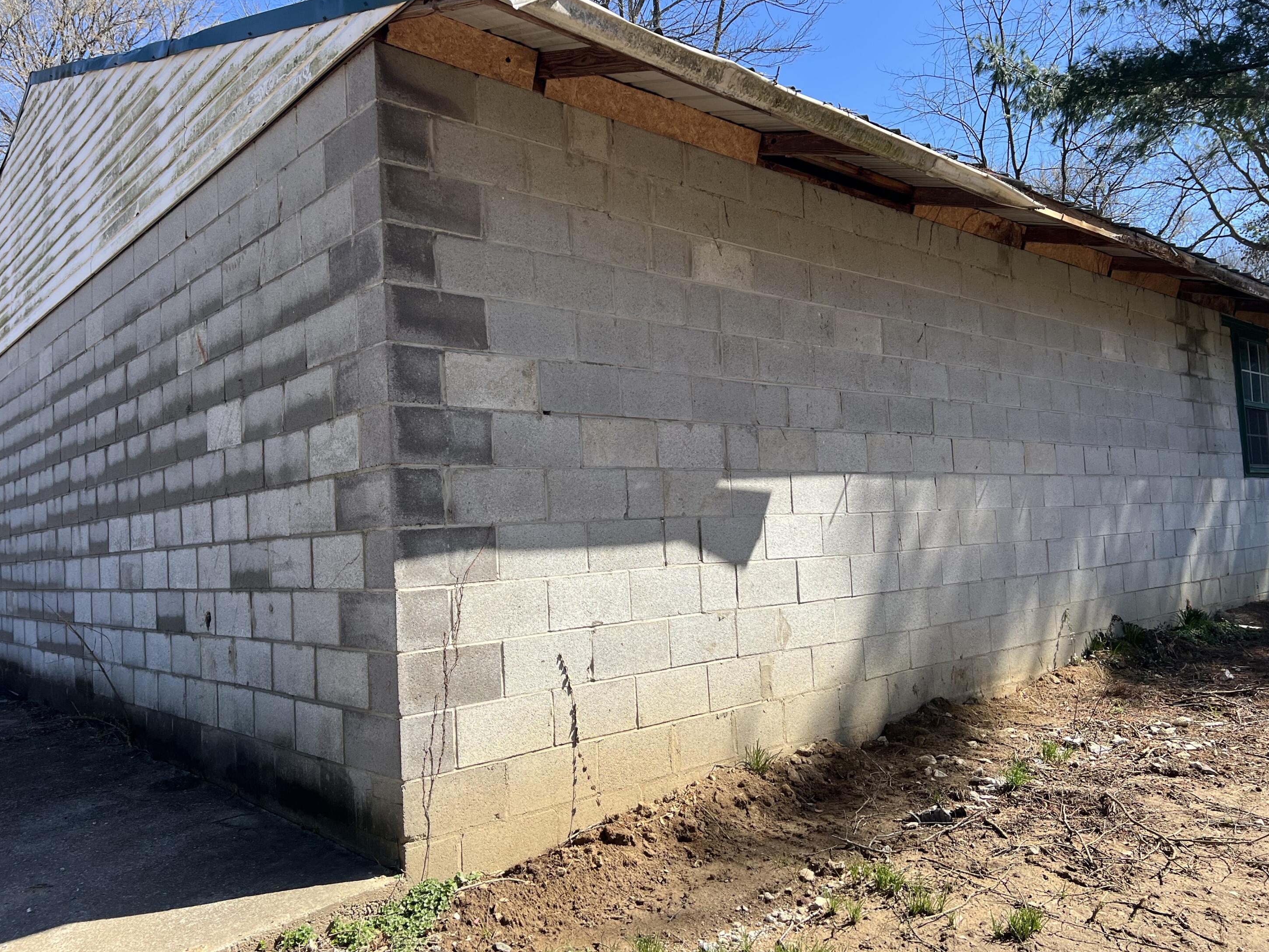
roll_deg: +2.8
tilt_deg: +3.9
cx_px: 616
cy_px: 470
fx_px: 990
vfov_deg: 51.4
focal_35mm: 27
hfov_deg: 65.3
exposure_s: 1/1934
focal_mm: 5.7
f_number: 1.5
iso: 50
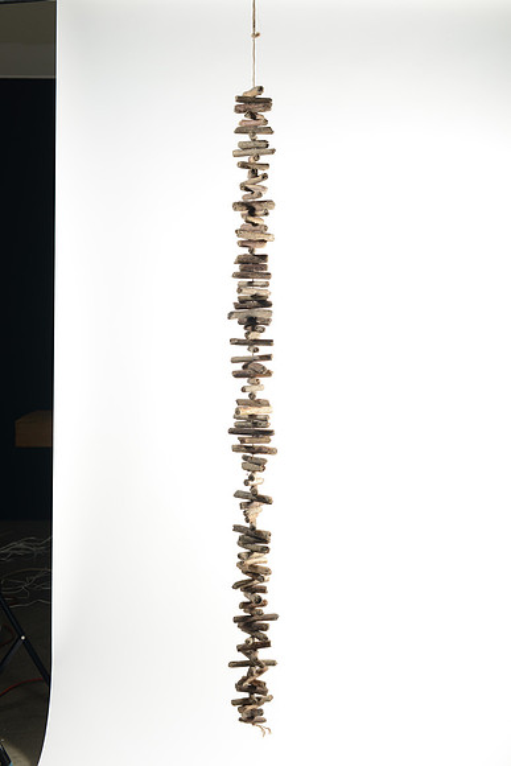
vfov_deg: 39.6
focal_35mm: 50
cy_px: 383
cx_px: 256
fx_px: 1064
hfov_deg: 27.0
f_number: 5.6
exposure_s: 1/200
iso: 200
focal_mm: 50
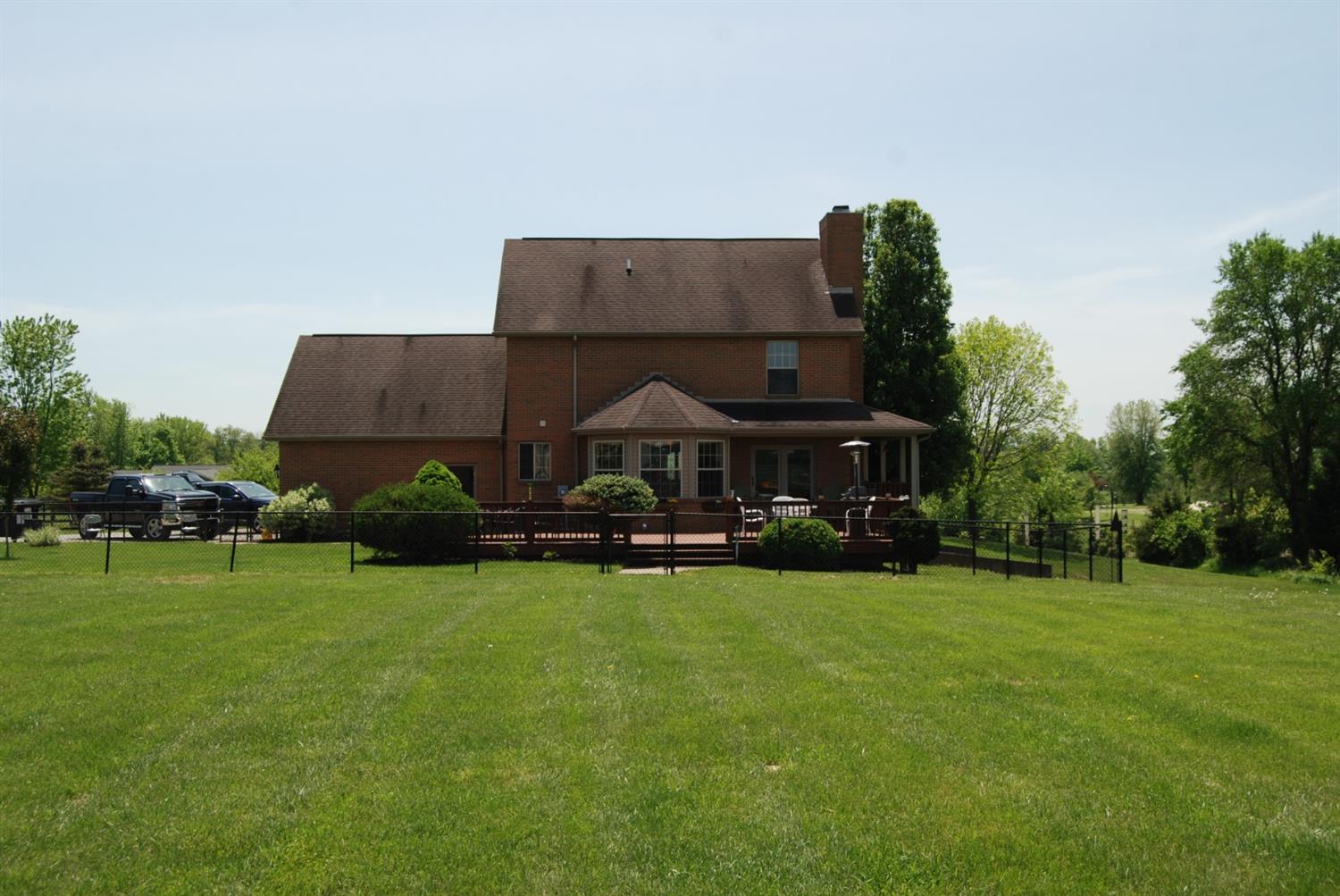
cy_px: 448
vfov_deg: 34.3
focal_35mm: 39
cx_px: 670
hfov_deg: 49.5
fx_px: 1453
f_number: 8
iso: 100
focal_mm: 26
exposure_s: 1/250
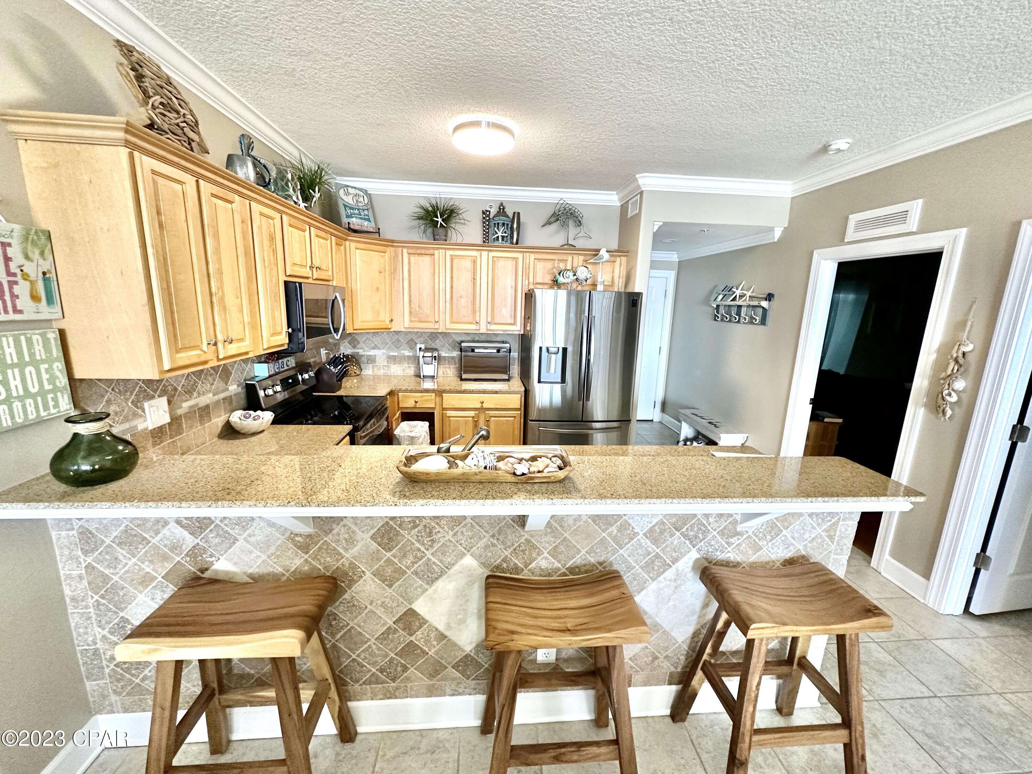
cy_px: 387
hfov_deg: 102.1
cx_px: 516
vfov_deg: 85.7
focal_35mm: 14
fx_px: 417
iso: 250
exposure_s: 1/60
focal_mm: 2.22
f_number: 2.2
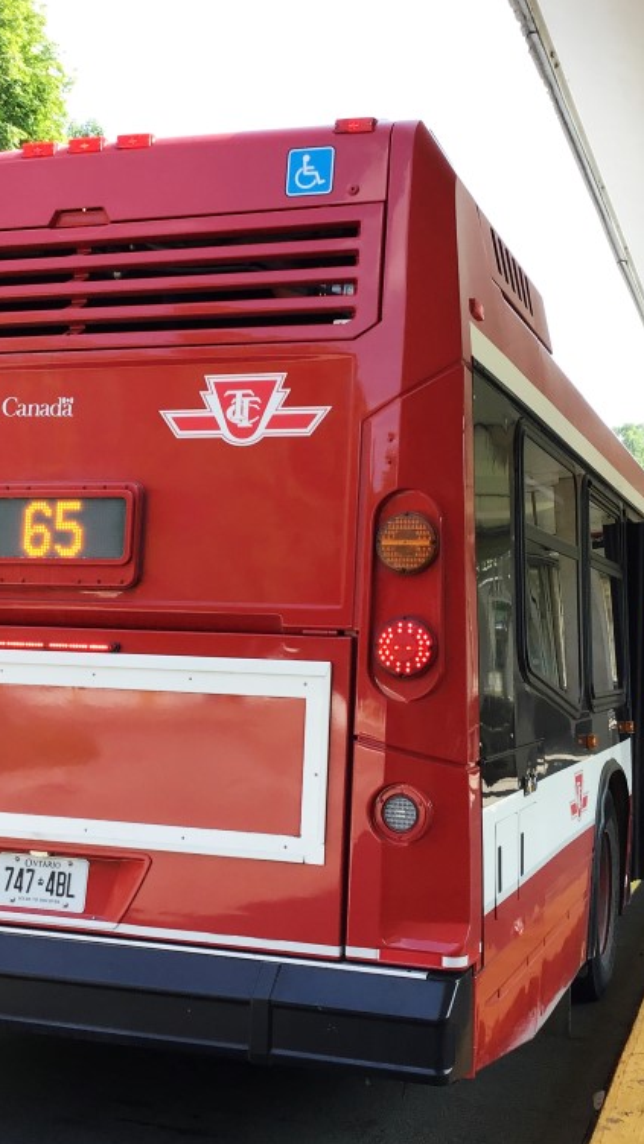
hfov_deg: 26.0
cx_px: 291
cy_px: 572
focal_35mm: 46
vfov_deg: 44.6
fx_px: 1396
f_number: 2.4
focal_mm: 3.3
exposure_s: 1/197
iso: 25
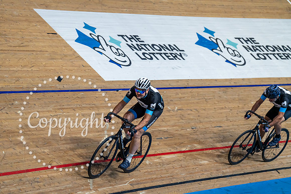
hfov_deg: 14.5
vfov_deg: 9.7
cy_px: 97
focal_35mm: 141
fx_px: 1140
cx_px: 146
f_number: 2.8
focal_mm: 141
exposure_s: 1/1000
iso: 3200
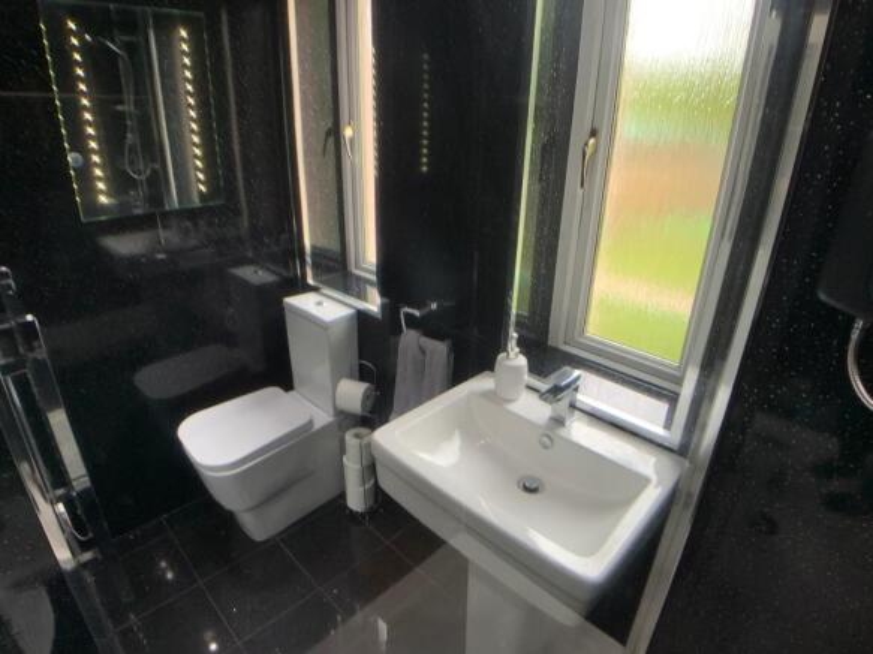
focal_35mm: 29
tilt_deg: -22.9
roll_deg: -1.0
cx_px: 436
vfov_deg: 48.2
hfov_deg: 61.7
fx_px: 731
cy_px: 327
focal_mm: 3
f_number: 1.8
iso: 50
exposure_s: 1/50
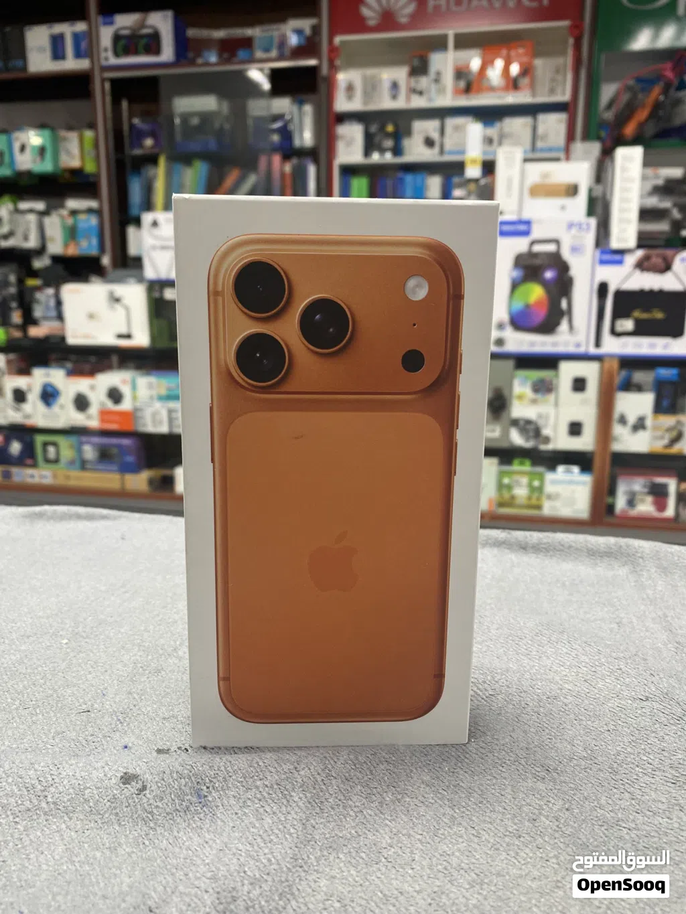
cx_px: 343
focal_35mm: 26
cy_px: 457
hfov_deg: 53.1
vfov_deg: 67.3
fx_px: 687
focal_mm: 4.25
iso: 160
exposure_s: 1/50
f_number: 1.8
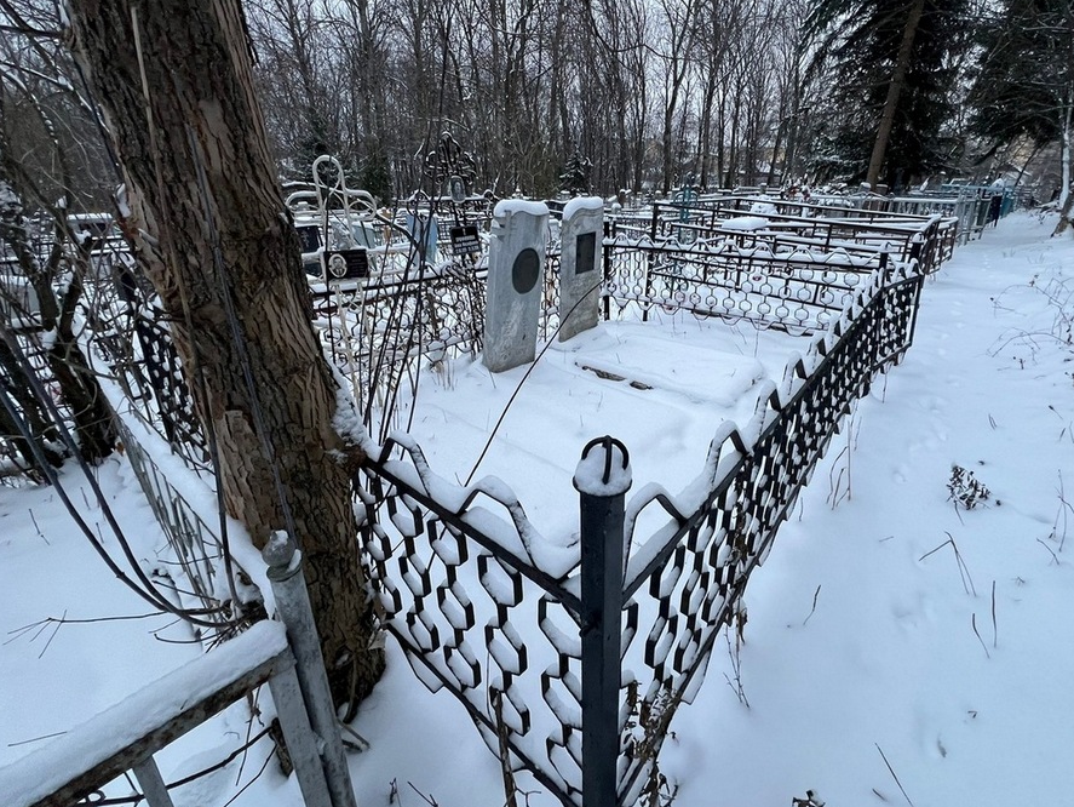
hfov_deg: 97.9
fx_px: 466
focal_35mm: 15
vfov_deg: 81.5
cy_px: 360
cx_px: 588
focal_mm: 1.57
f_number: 1.8
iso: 125
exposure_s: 1/99
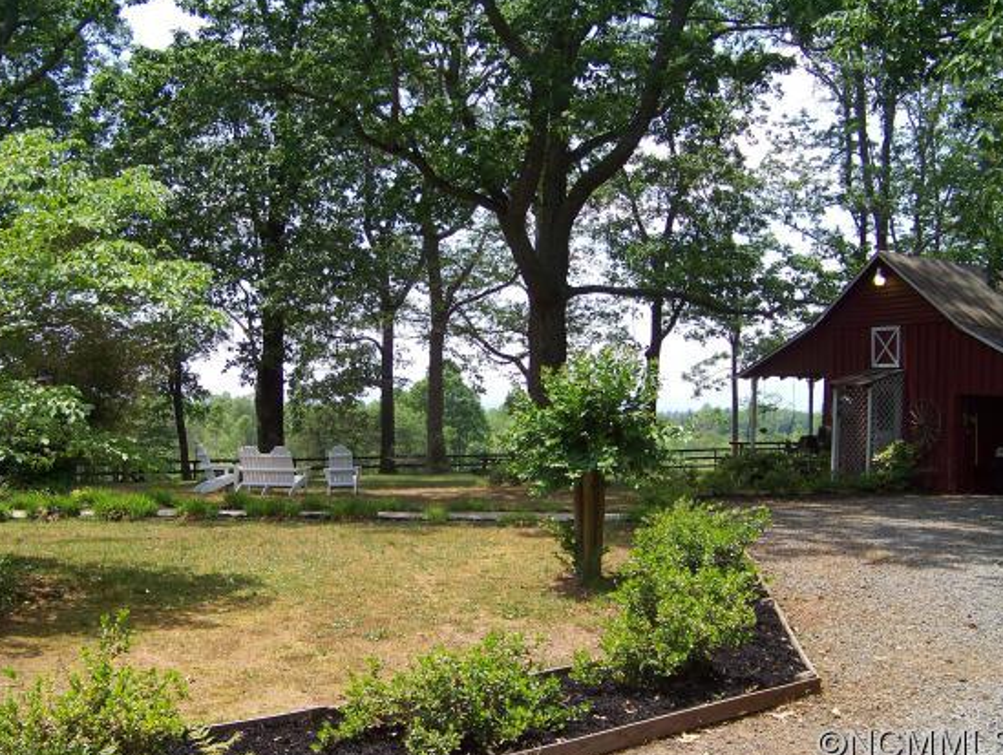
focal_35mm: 38
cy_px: 388
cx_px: 513
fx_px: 1102
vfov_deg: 37.8
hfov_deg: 48.9
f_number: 2.8
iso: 67
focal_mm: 5.85
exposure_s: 1/500
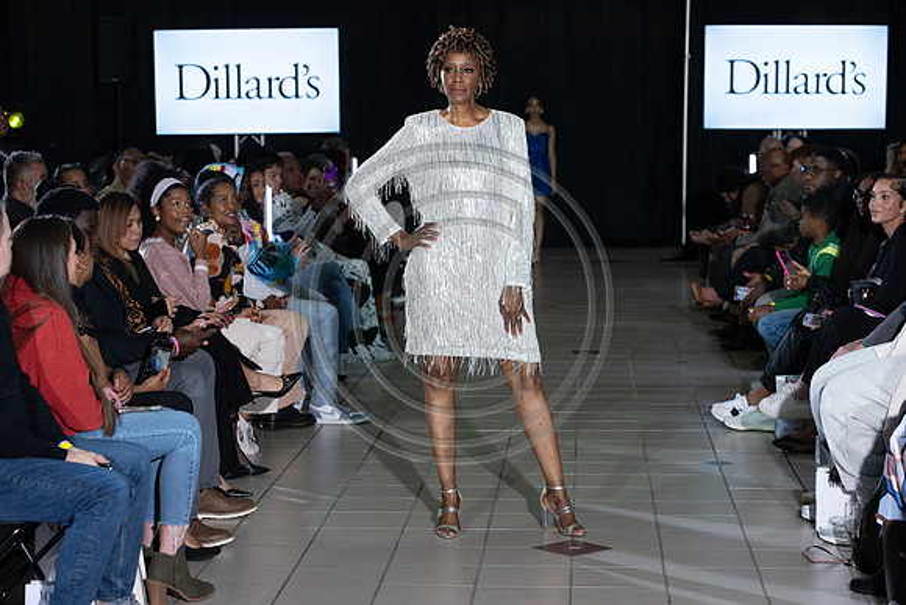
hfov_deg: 23.6
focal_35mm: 86
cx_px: 453
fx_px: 2165
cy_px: 302
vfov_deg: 15.9
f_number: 5
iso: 1250
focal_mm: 86
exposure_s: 1/160
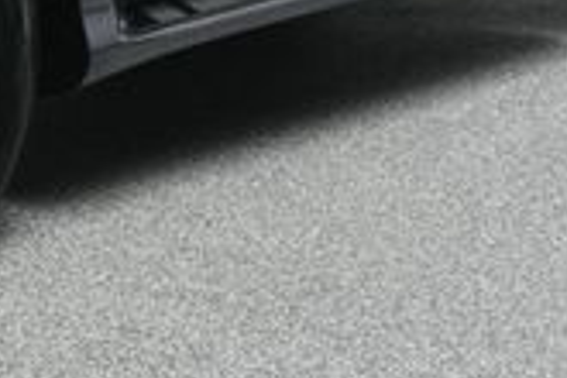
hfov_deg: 13.0
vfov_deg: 8.5
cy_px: -296
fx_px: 2441
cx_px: -82
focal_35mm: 155
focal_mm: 27
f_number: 11
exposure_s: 1/160
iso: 100
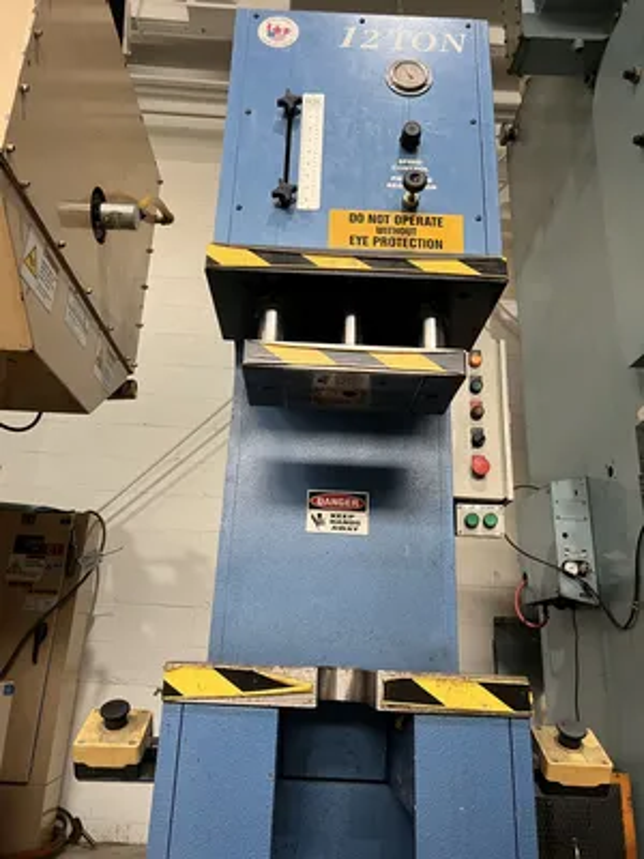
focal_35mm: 26
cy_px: 430
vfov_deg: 67.3
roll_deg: -3.0
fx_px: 645
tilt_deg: +18.7
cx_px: 322
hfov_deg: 53.1
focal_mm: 5.7
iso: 125
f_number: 1.5
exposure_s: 1/90
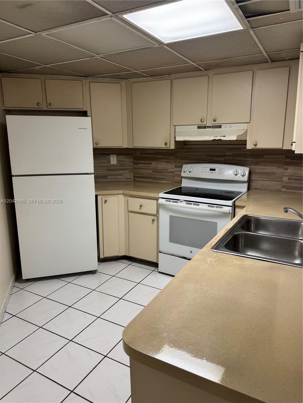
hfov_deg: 56.8
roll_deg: +0.9
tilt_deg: -12.9
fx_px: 280
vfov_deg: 71.6
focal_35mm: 24
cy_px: 202
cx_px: 152
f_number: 1.78
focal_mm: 6.76
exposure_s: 1/60
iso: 125
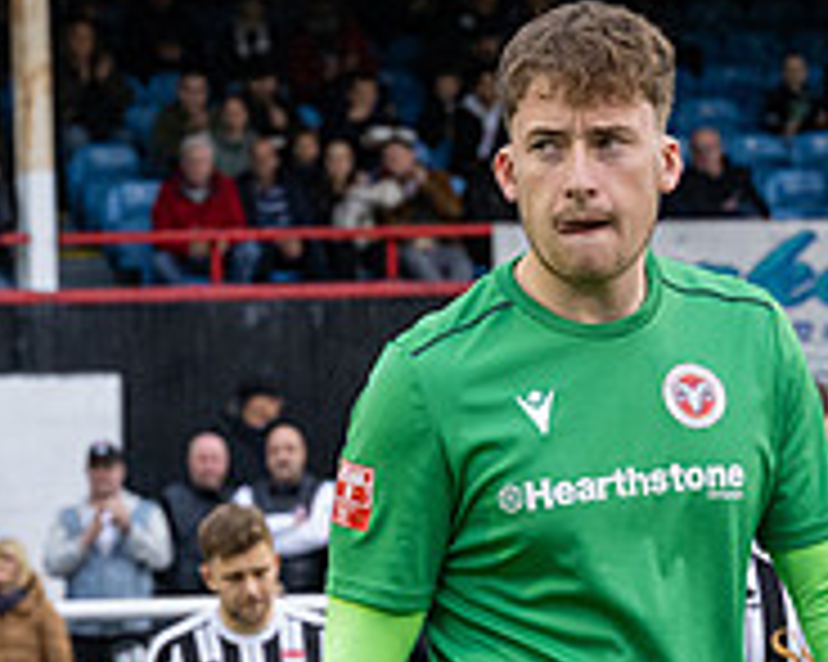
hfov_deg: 7.3
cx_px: -381
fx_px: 6368
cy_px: 941
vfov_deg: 5.9
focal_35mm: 260
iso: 2000
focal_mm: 70
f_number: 4
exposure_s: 1/400
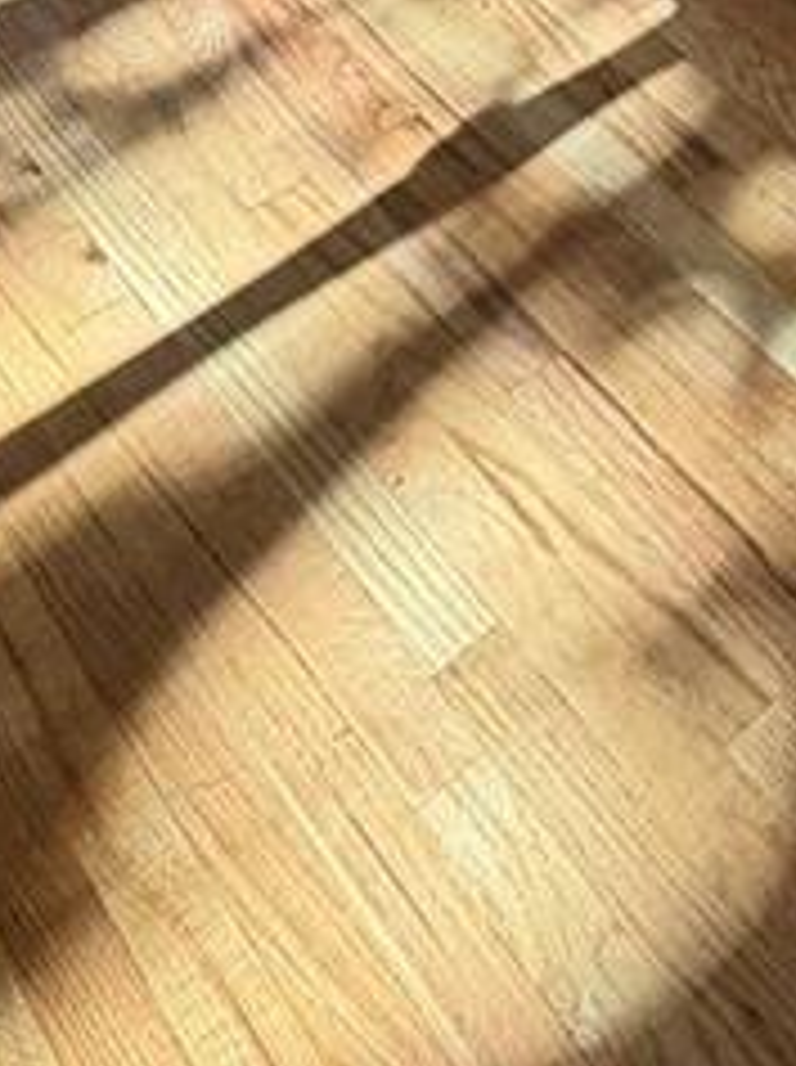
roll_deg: +2.4
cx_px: 594
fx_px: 2183
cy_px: -1124
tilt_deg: -8.6
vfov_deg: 17.8
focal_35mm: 71
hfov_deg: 20.5
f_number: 2.2
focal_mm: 2.22
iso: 125
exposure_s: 1/120
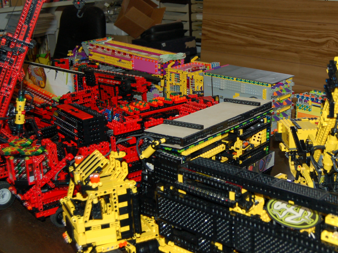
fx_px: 517
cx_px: 219
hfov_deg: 35.9
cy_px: 83
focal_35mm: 53
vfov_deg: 27.3
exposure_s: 1/60
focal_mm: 22
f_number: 3.8
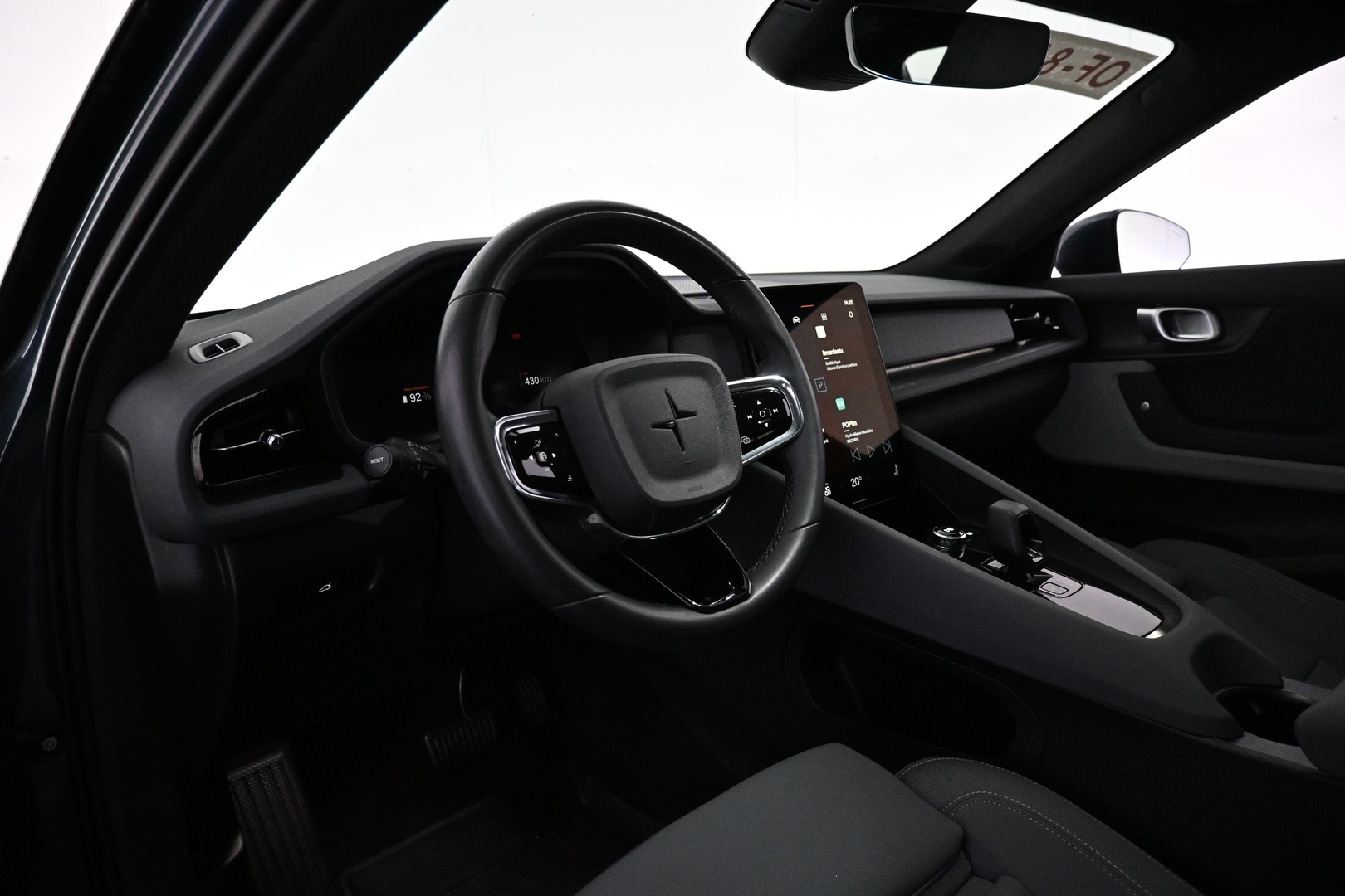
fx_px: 897
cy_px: 448
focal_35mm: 24
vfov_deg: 53.1
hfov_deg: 73.7
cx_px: 672
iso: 4000
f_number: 3.5
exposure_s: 1/125
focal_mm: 16
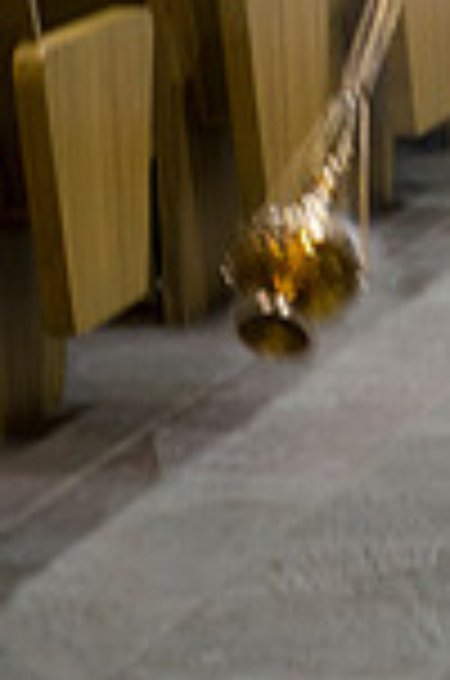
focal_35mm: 209
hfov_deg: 6.5
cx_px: 601
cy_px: -90
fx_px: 3937
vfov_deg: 9.8
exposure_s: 1/60
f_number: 3.2
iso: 2000
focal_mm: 70
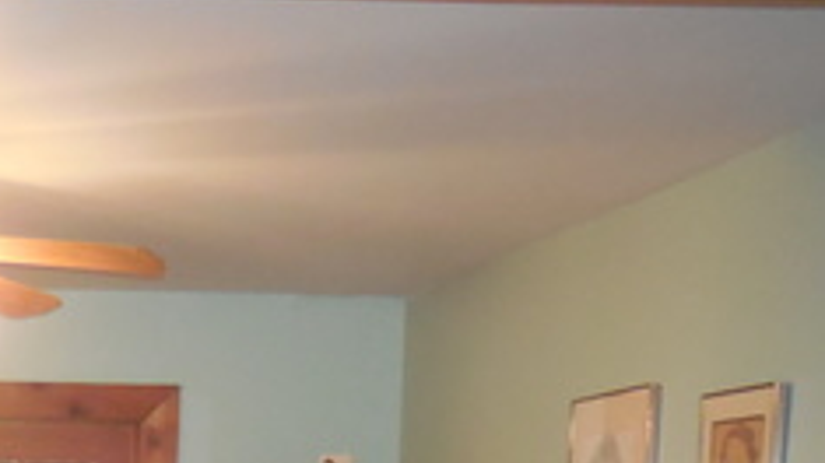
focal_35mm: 89
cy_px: 800
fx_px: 1946
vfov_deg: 12.5
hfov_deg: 22.2
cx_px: -144
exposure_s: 1/25
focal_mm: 5.3
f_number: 3.2
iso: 640
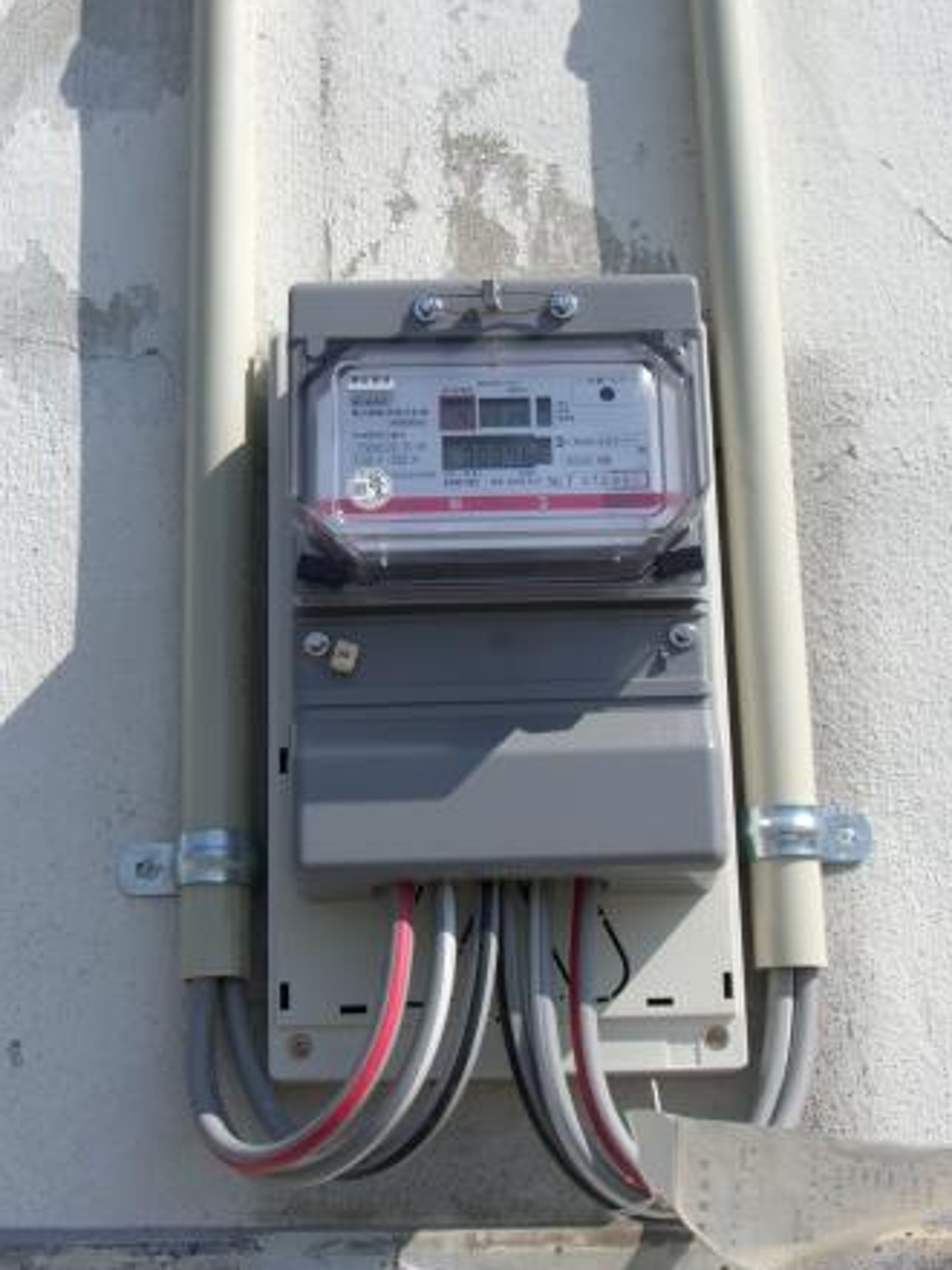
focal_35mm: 58
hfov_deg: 25.2
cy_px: 632
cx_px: 482
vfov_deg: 33.2
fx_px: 2127
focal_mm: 11.8
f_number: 5
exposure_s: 1/640
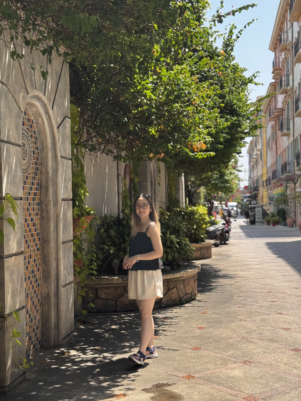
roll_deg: +1.7
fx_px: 557
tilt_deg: -0.4
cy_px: 200
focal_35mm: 48
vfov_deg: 39.7
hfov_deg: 30.3
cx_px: 150
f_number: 1.78
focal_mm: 6.76
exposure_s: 1/888
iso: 64
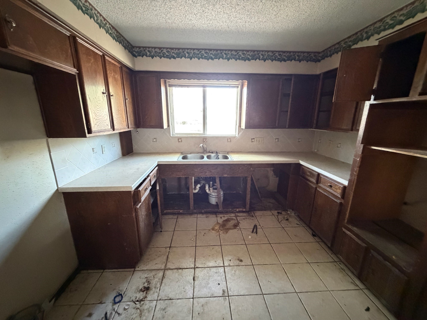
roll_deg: -1.1
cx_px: 214
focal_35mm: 14
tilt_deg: -17.4
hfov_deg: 102.1
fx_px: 173
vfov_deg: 85.7
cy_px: 160
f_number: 2.2
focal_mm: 2.22
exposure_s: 1/60
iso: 1000
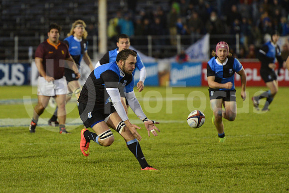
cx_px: 144
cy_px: 96
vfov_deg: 5.1
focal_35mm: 270
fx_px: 2168
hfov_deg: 7.6
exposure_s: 1/500
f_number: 4
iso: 4000
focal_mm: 270
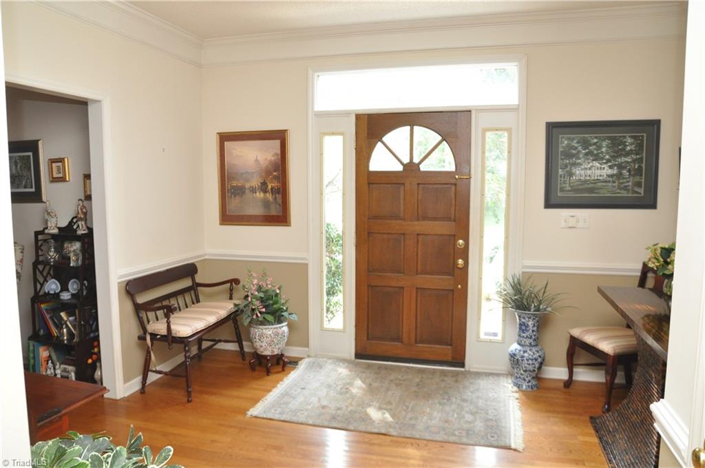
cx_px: 352
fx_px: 850
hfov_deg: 45.0
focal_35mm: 44
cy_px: 234
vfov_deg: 30.7
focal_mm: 29
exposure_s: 1/125
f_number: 6.3
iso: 1250
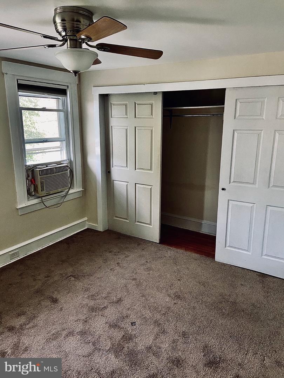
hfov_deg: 53.1
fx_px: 284
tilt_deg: -13.1
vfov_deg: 67.3
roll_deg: -0.1
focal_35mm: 26
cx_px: 142
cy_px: 189
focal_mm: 4.25
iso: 200
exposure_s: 1/60
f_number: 1.8
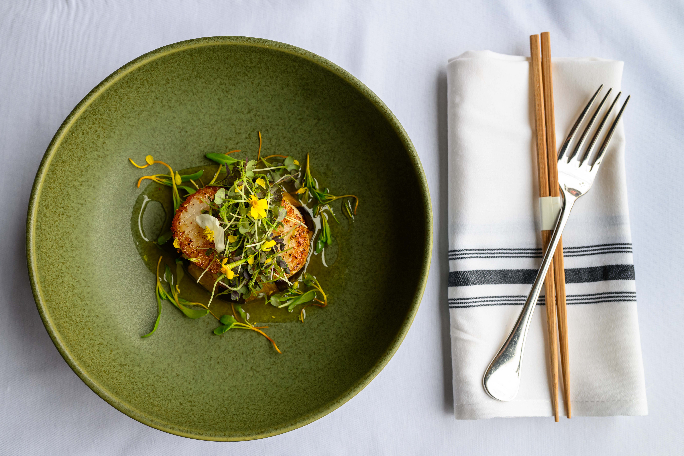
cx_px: 342
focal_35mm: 33
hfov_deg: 57.2
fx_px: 627
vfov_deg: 40.0
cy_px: 228
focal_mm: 33
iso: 720
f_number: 6.3
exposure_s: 1/100
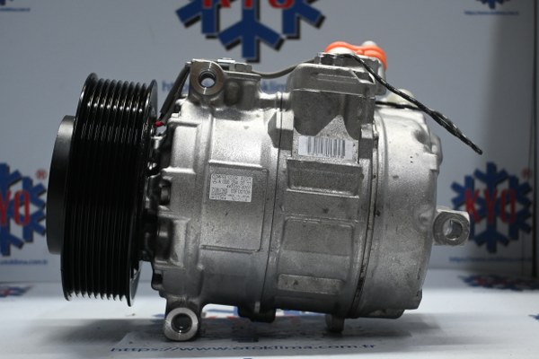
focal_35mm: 63
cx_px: 270
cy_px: 180
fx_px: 943
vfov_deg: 21.6
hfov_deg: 31.9
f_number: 5.6
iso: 1100
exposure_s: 1/60
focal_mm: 42
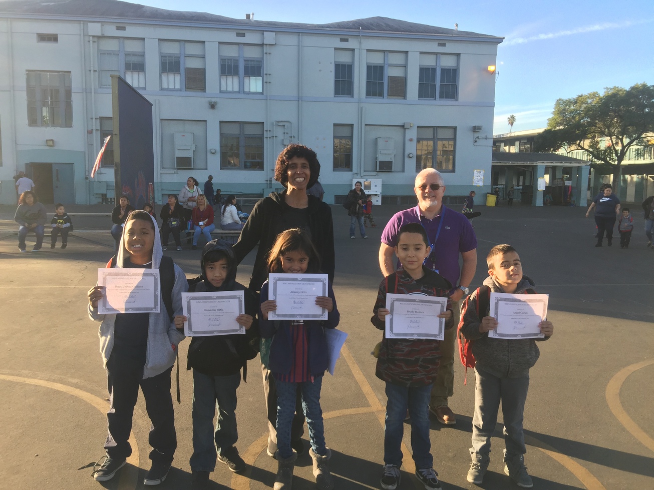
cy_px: 245
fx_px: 548
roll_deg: -1.8
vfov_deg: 48.2
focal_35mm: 29
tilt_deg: -7.3
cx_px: 327
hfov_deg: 61.7
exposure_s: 1/412
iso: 32
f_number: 2.2
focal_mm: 4.15
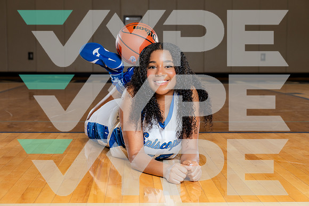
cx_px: 154
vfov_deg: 21.8
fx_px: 535
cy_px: 103
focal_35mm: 62
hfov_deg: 32.2
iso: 640
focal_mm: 61
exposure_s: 1/250
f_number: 5.6
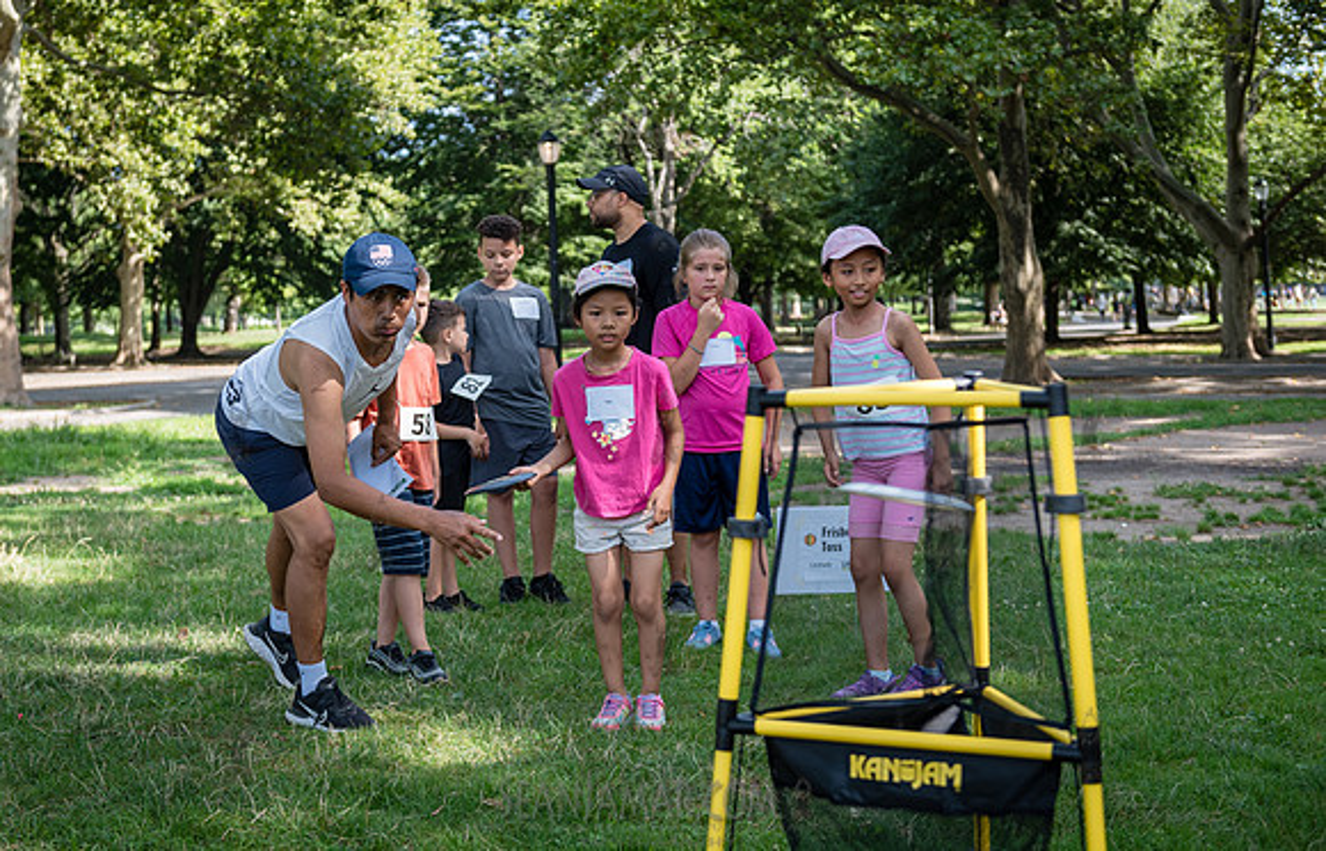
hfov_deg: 35.7
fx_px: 2053
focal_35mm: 56
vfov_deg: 23.4
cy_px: 337
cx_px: 556
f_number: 3.2
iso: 200
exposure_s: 1/500
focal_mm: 48
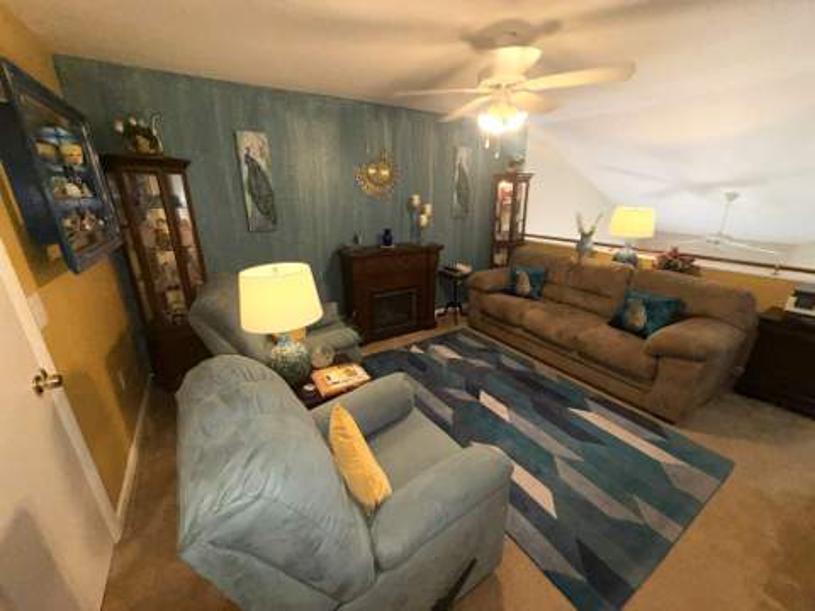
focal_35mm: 14
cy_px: 306
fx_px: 330
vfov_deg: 85.7
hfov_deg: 102.1
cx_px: 408
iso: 80
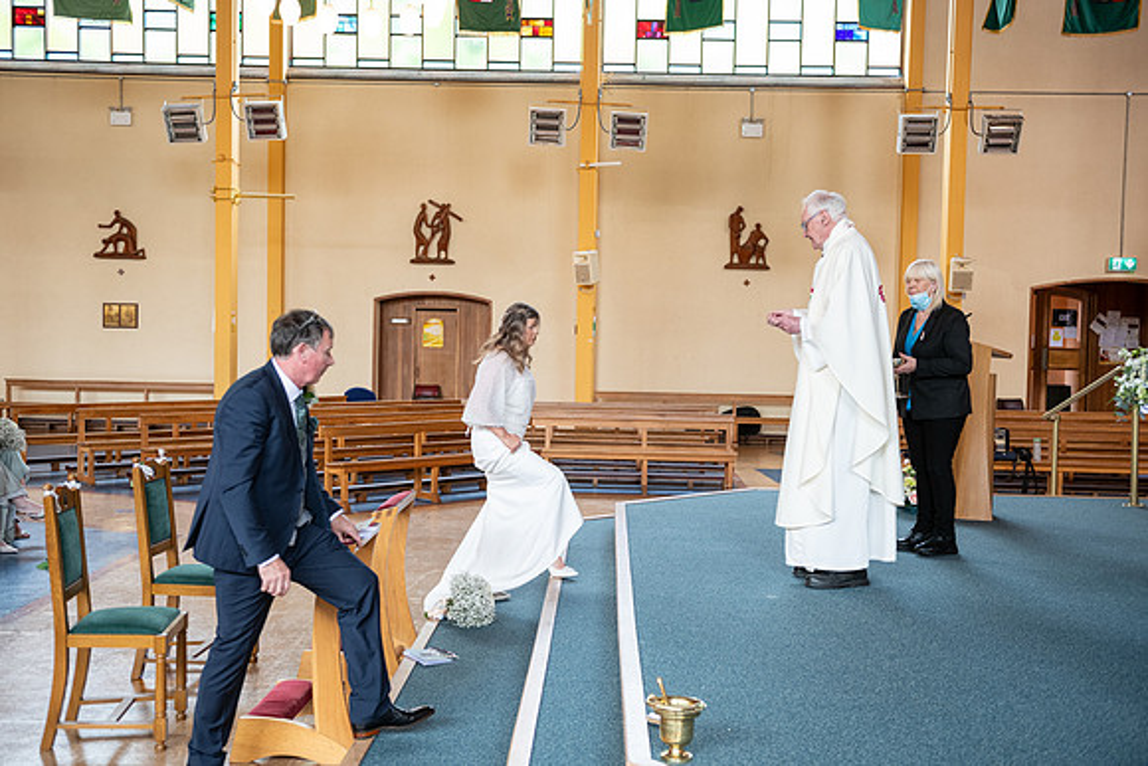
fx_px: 1276
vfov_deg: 33.4
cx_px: 574
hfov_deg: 48.4
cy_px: 383
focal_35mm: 40
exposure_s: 1/160
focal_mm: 40
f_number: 3.5
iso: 640
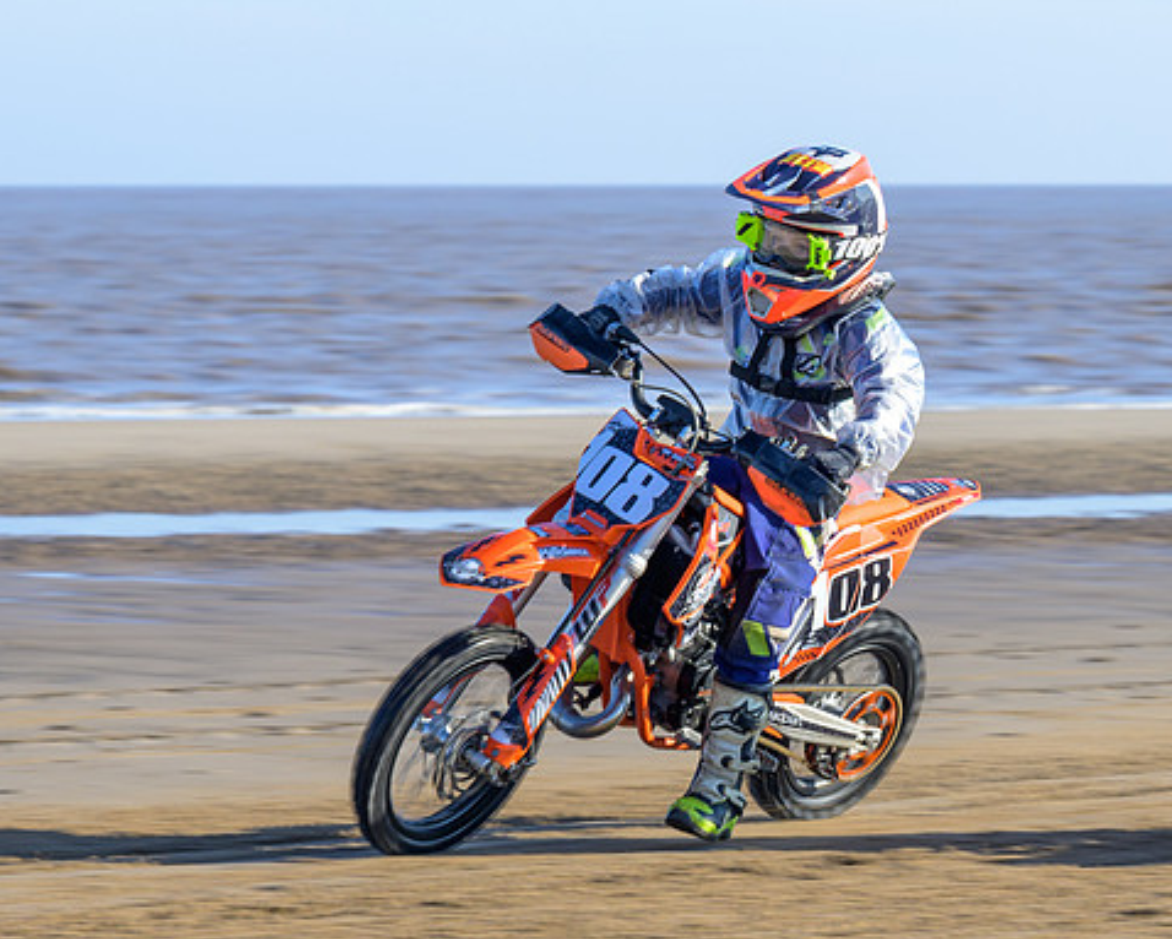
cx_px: 491
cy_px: 555
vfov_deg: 7.4
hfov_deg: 9.2
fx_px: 7254
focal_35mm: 209
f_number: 8
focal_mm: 96
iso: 110
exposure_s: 1/200
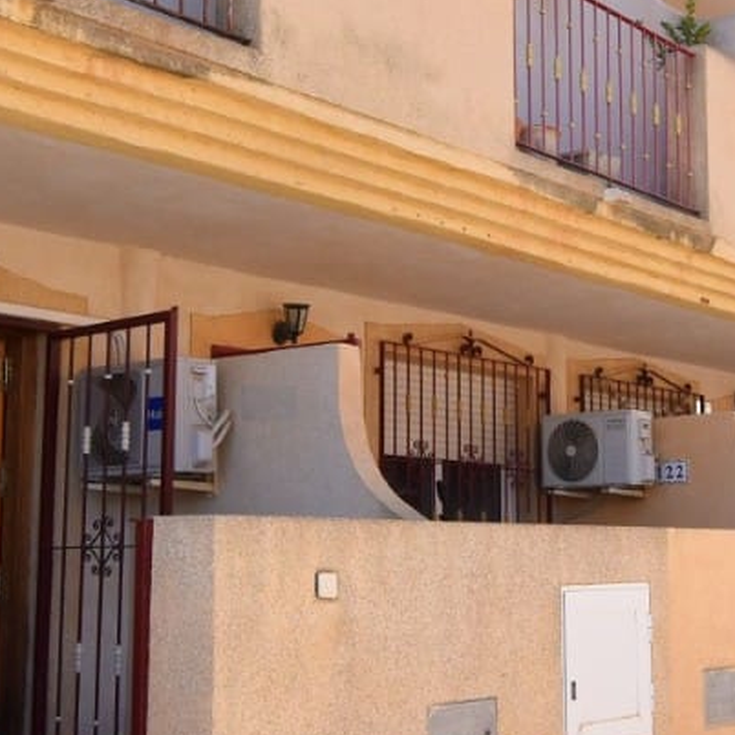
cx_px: 422
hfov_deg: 30.0
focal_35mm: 57
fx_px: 1369
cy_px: 366
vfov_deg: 30.0
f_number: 8
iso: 200
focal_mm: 10
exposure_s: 1/400
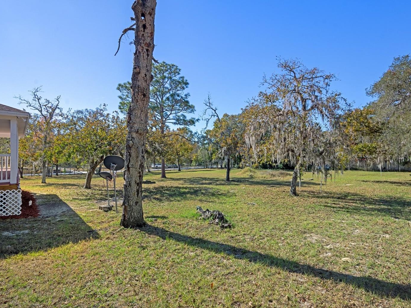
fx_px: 226
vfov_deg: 68.7
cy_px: 154
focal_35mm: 19
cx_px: 227
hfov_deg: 84.4
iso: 320
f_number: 8
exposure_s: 1/500
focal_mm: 17
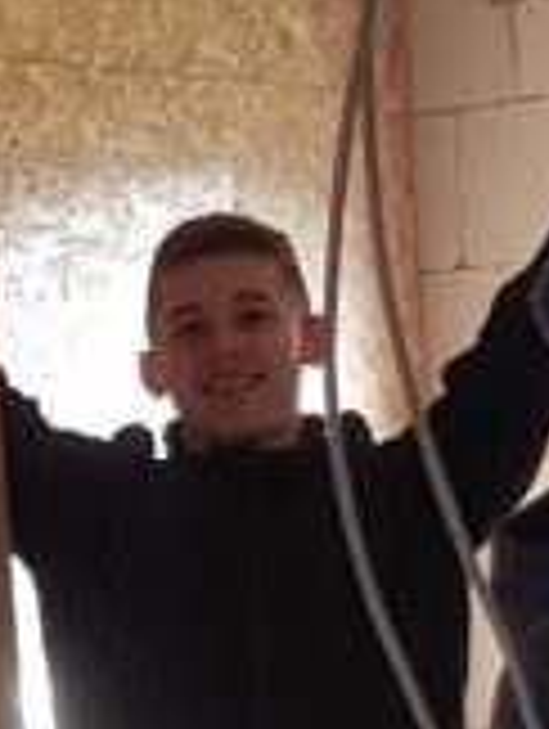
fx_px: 3459
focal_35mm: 164
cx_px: -302
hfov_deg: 8.8
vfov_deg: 11.8
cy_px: 842
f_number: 1.7
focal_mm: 4.2
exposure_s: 1/100
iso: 160
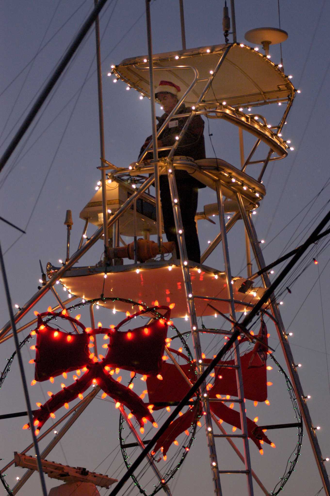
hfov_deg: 9.1
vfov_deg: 13.7
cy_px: 248
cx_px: 165
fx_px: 2067
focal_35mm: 150
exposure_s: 1/200
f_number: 3.2
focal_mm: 100
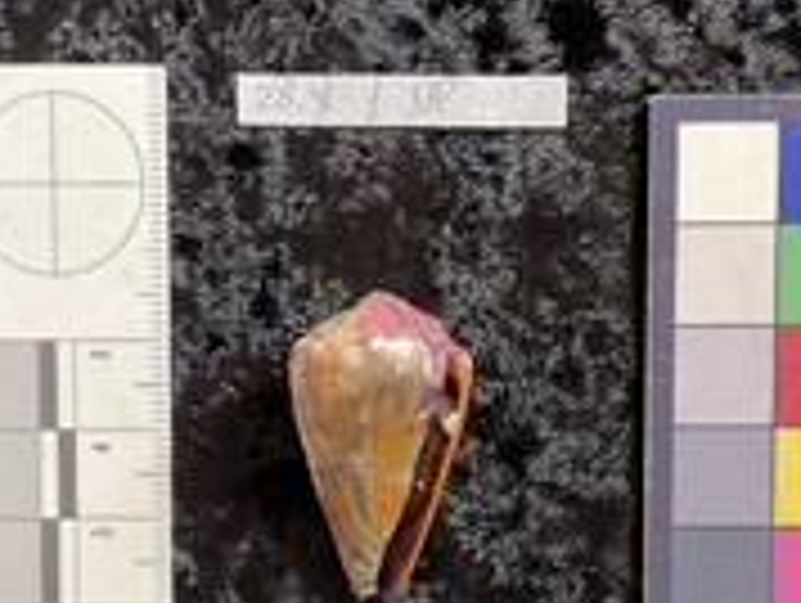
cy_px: 511
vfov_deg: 25.1
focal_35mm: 57
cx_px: 410
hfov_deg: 33.7
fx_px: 1321
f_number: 1.8
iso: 50
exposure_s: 1/60
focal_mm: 3
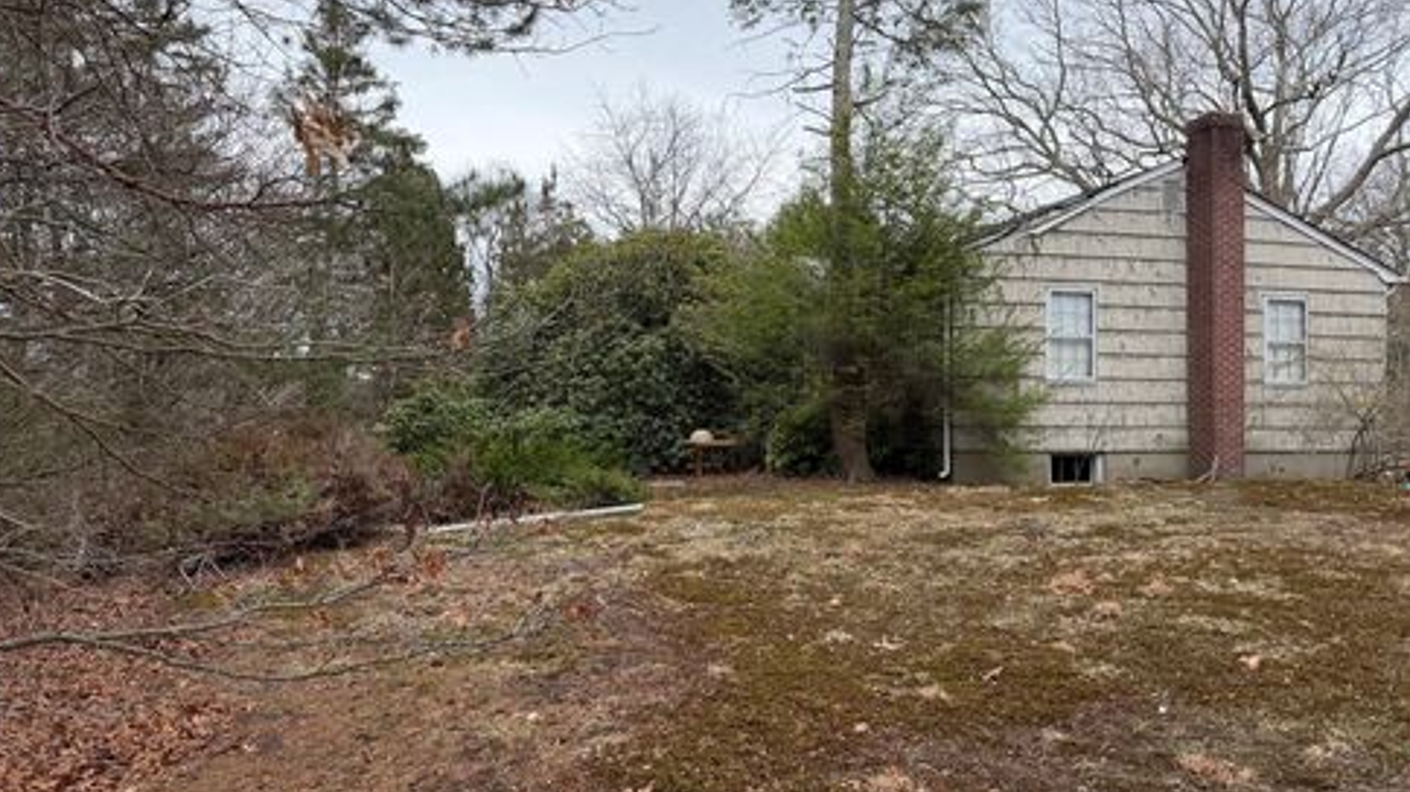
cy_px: 395
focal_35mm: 27
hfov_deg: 69.9
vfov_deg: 42.9
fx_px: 1009
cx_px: 685
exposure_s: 1/1122
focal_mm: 6.76
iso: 100
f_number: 1.78
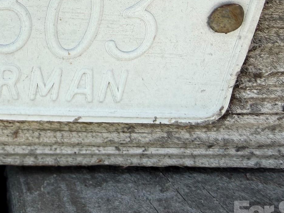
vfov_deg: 26.7
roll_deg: +0.6
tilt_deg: -15.8
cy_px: 26
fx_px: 435
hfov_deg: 33.8
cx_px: 18
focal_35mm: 53
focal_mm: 2.22
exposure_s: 1/975
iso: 40
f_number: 2.2
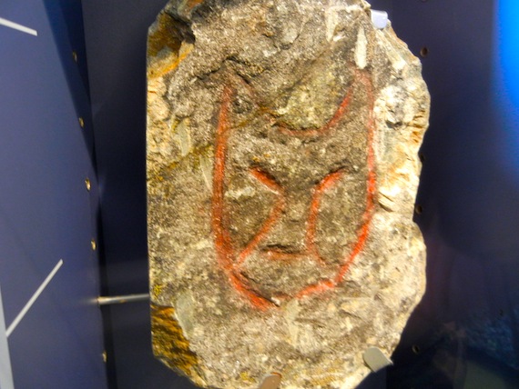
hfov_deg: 53.9
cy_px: 194
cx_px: 260
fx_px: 510
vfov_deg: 41.8
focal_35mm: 34
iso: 400
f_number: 3.6
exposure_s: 1/1.7
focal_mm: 6.2
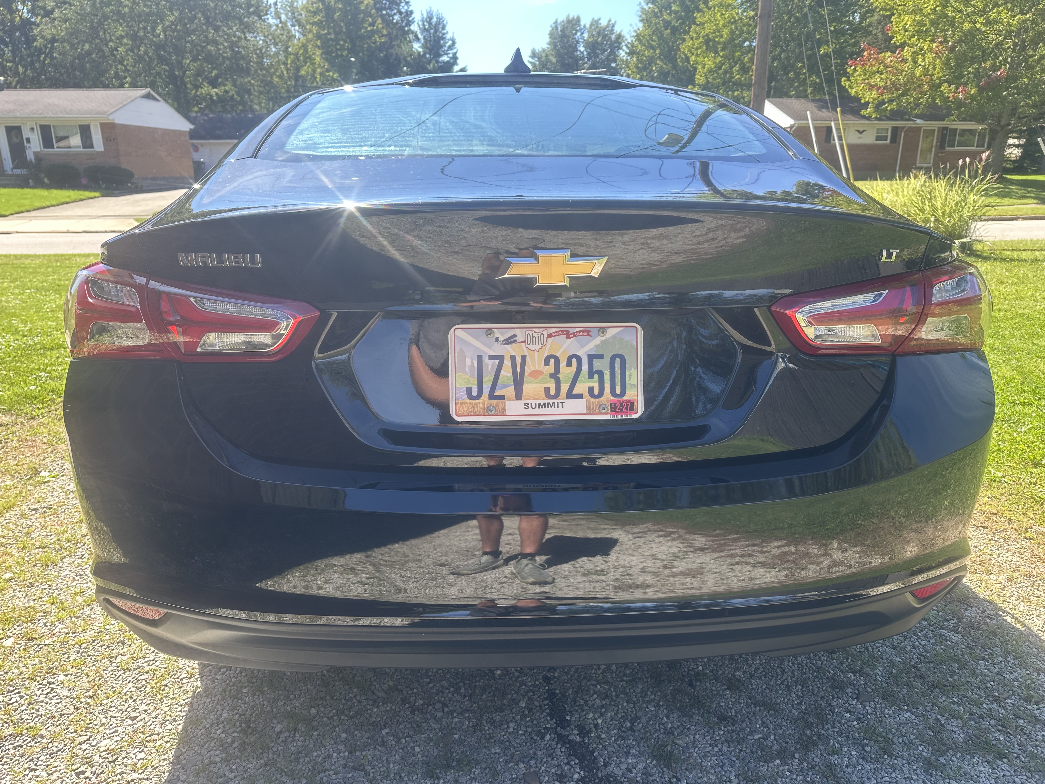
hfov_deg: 71.6
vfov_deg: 56.8
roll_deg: +0.1
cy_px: 392
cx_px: 522
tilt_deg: -16.9
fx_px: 725
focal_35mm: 24
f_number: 1.78
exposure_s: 1/489
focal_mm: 6.86
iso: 80
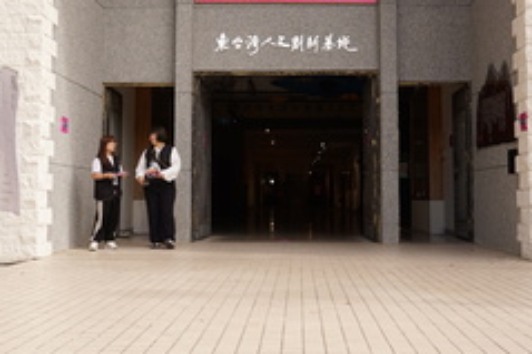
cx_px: 269
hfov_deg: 38.2
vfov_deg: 25.8
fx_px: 768
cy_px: 126
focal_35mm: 52
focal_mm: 31
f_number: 5
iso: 100
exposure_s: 1/250
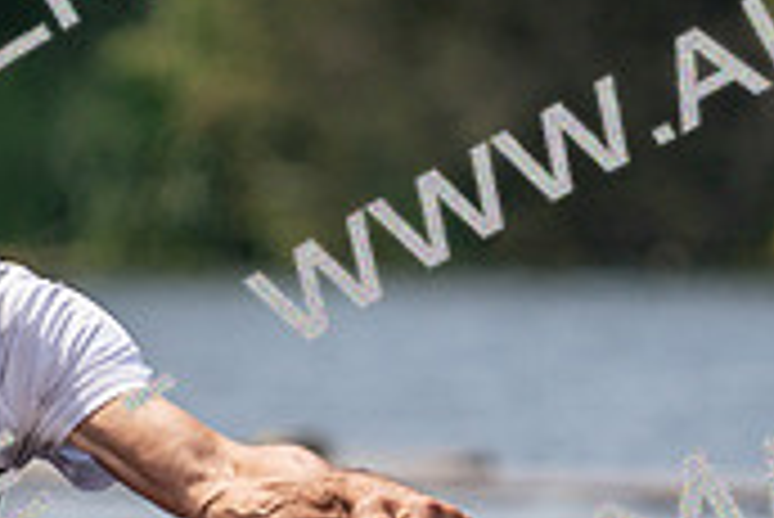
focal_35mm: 1095
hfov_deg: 1.9
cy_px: 417
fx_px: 23562
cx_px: -81
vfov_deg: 1.3
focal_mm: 324
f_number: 6.3
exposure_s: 1/1600
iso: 250
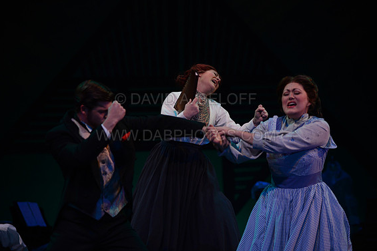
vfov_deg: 11.9
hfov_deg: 17.8
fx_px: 1205
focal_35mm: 115
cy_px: 124
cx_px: 187
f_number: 2.8
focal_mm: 112
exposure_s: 1/400
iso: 1600
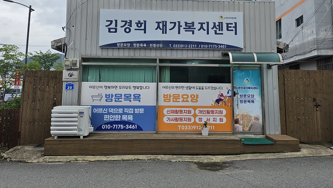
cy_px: 65
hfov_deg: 69.9
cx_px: 170
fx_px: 238
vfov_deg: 42.4
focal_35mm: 27
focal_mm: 5
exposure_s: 1/2271
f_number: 1.8
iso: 50
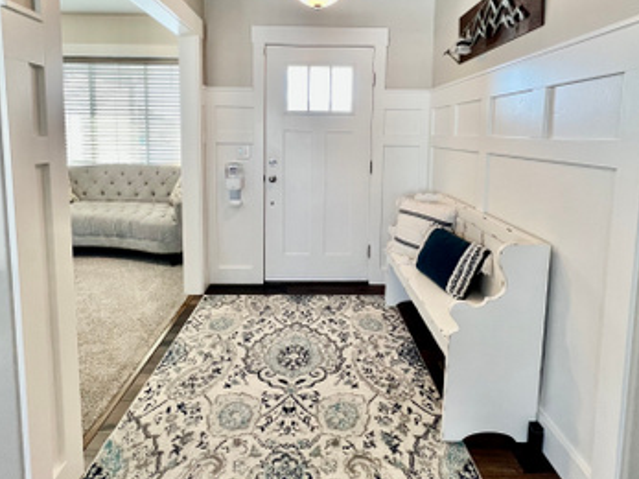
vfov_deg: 69.7
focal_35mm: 18
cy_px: 164
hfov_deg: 87.8
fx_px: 332
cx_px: 320
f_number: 1.8
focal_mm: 1.57
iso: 125
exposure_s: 1/120
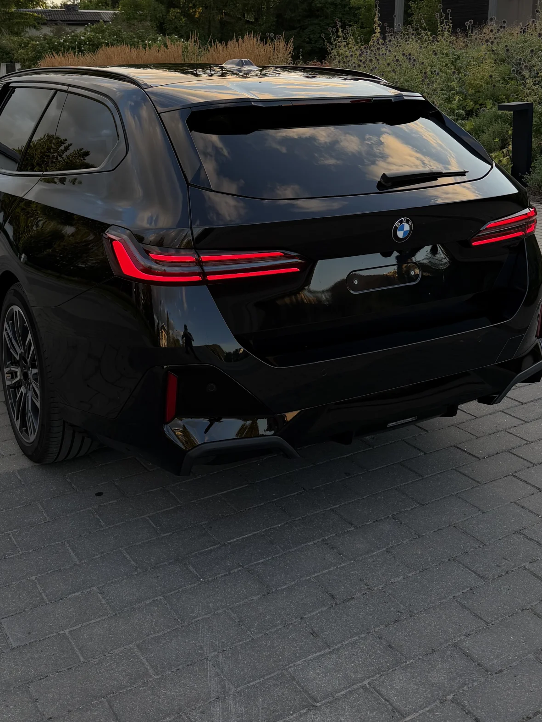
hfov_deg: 36.7
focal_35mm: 39
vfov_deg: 46.9
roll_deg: +0.1
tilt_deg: -11.5
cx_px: 228
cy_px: 228
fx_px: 814
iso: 100
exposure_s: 1/399
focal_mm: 6.76
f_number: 1.78
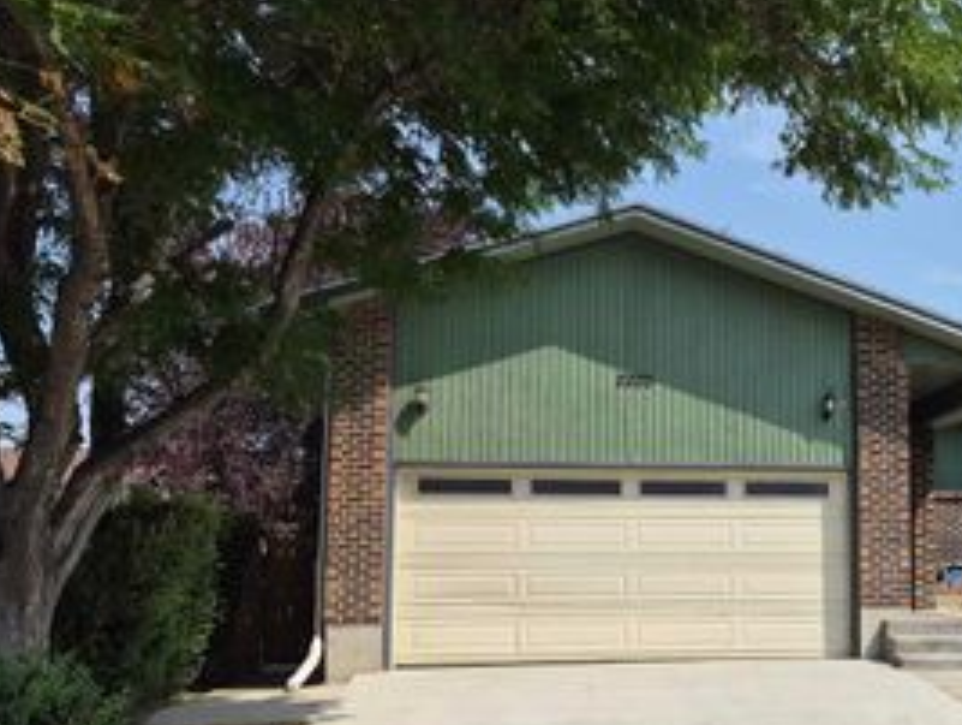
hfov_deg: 41.9
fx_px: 1197
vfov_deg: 33.4
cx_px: 767
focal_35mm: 43
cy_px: 474
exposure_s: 1/5712
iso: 80
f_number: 1.8
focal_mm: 5.4
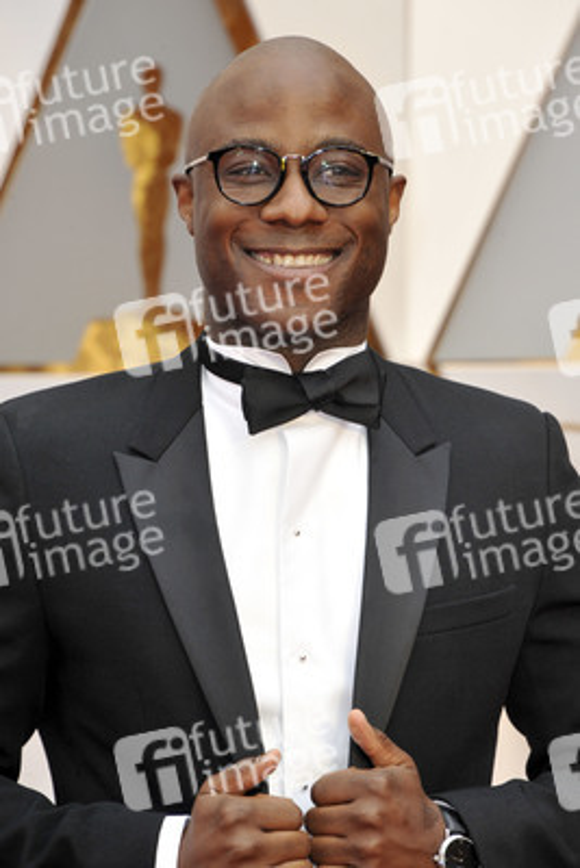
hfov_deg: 4.6
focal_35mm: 300
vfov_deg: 6.9
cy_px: 434
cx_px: 290
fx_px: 7243
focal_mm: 300
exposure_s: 1/250
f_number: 8
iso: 1000
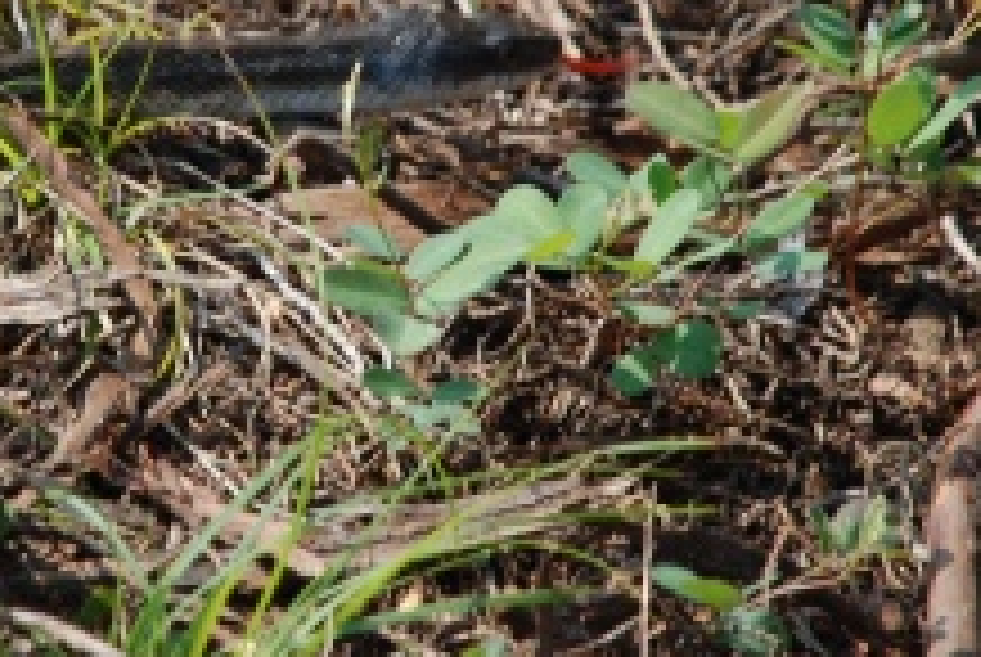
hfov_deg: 3.5
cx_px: 252
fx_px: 16248
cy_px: 108
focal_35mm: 595
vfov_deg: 2.3
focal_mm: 135
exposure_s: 1/400
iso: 200
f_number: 5.6
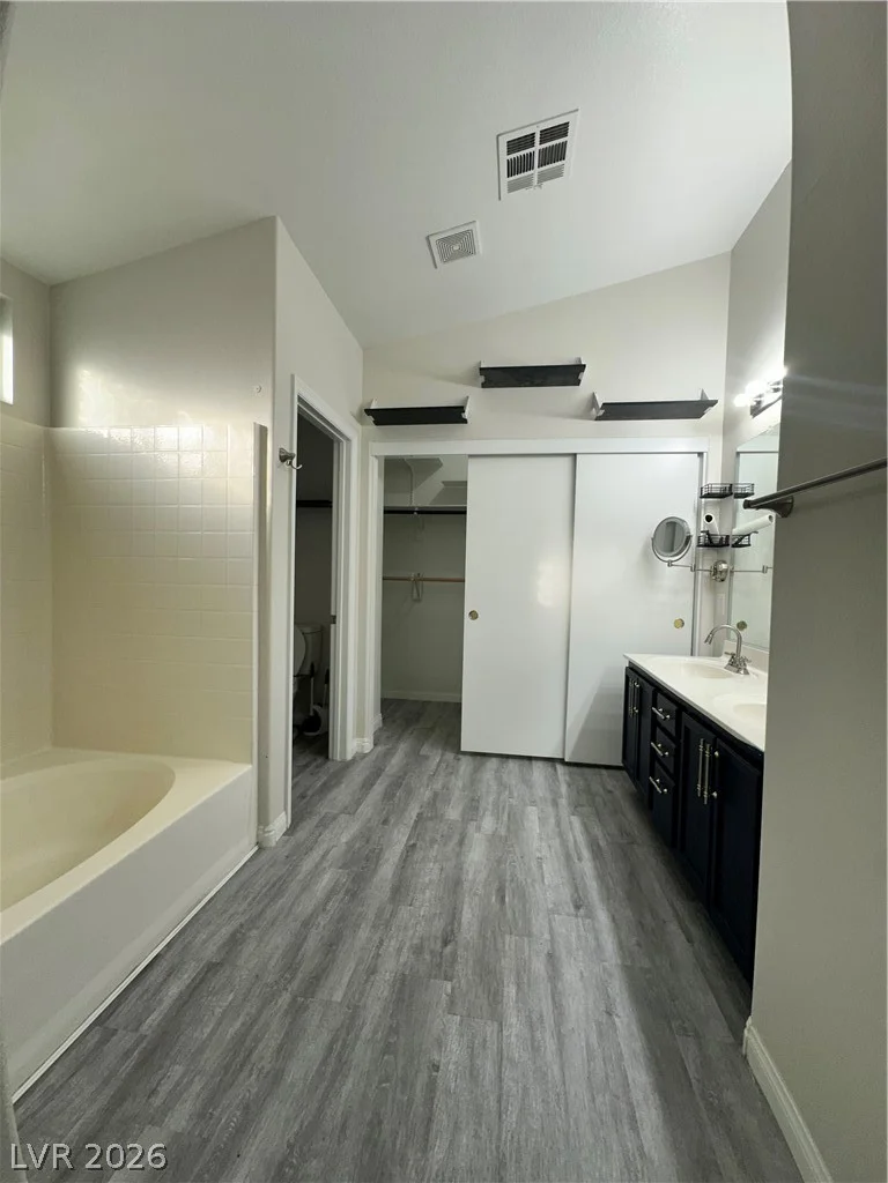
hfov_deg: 85.7
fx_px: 479
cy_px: 592
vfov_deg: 102.1
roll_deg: -1.6
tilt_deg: -1.8
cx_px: 444
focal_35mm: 14
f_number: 2.2
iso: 64
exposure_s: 1/120
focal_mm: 2.22
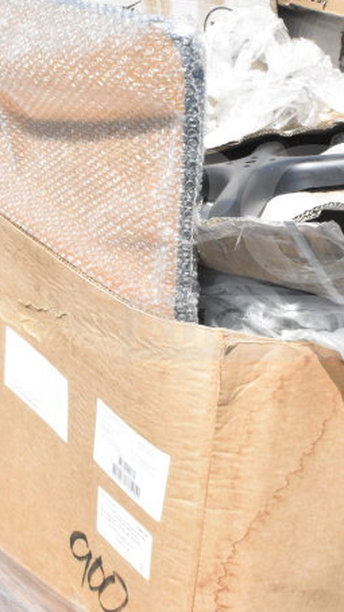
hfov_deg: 20.8
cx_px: 273
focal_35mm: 57
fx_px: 925
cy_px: 253
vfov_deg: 36.5
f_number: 22
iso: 6400
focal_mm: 18
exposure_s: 1/2000
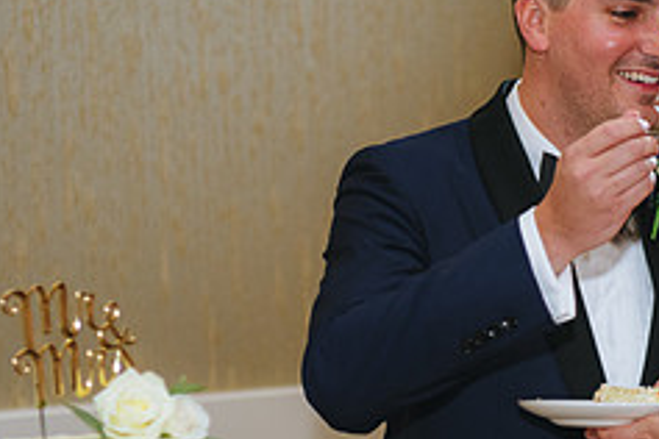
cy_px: 321
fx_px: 2599
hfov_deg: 14.4
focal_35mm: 142
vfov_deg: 9.6
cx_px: 503
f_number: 2.8
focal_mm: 58
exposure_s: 1/80
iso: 640
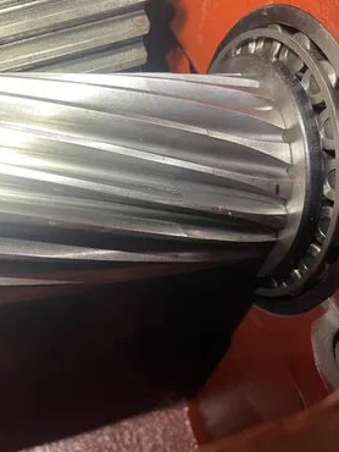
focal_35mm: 27
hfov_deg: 51.4
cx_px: 170
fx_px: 352
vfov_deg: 65.3
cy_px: 215
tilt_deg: -49.8
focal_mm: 5.1
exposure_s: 1/51
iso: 400
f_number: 1.6
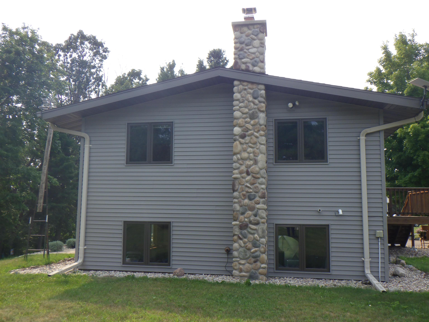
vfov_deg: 41.8
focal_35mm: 34
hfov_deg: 54.0
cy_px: 161
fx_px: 421
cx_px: 214
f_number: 4.6
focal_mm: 6.1
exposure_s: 1/400
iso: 125
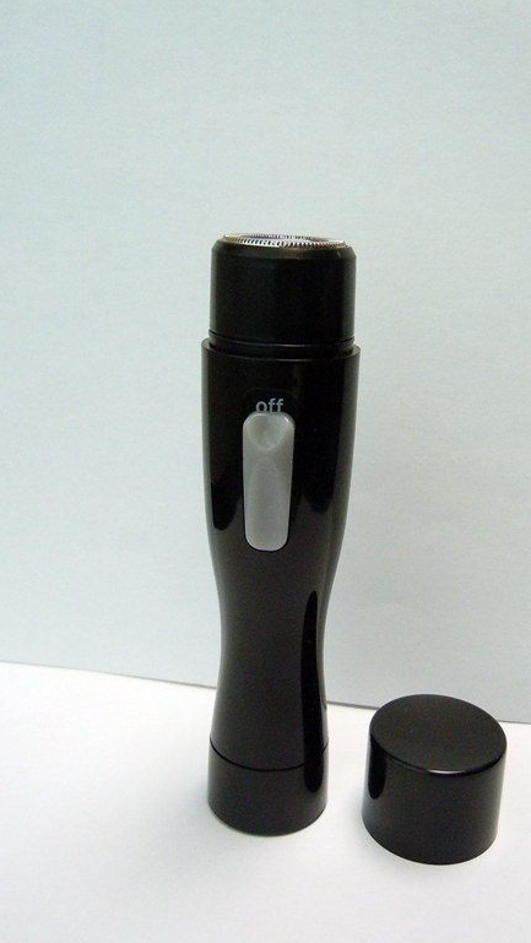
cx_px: 330
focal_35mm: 34
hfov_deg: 34.5
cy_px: 484
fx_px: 850
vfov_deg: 58.0
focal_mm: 5.4
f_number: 3.5
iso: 640
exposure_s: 1/125
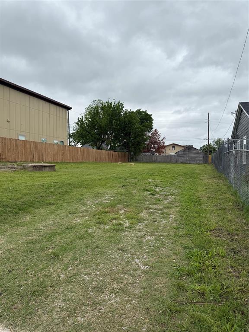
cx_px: 124
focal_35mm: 24
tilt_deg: -1.1
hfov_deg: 56.8
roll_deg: -1.1
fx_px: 230
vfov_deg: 71.6
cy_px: 166
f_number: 1.78
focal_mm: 6.76
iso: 80
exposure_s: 1/1812
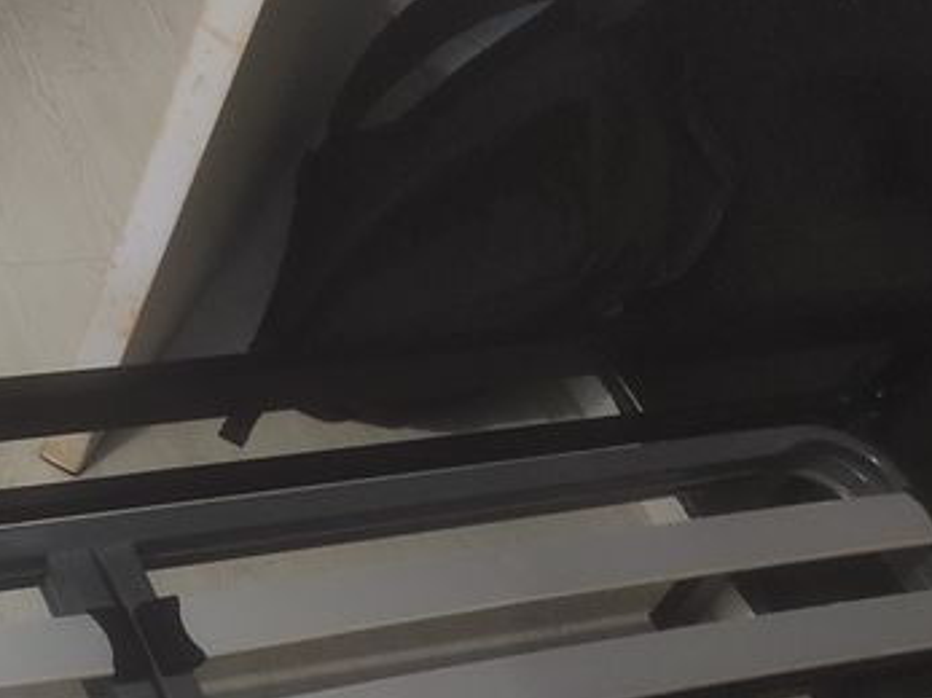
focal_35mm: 72
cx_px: -97
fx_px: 1938
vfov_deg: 19.3
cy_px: 821
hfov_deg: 25.1
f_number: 1.89
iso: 1677
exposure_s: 1/33
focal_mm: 5.43
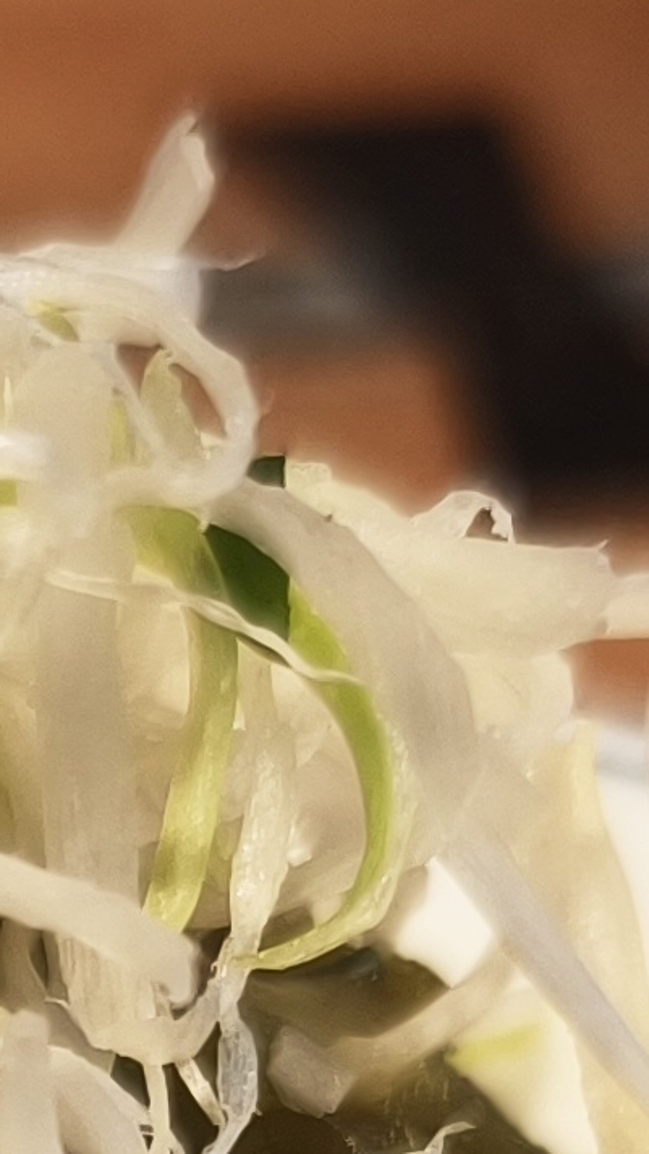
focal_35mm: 144
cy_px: 2057
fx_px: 4406
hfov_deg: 8.2
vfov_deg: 13.4
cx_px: -422
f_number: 1.62
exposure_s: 1/99.9
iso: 320
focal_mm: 6.45
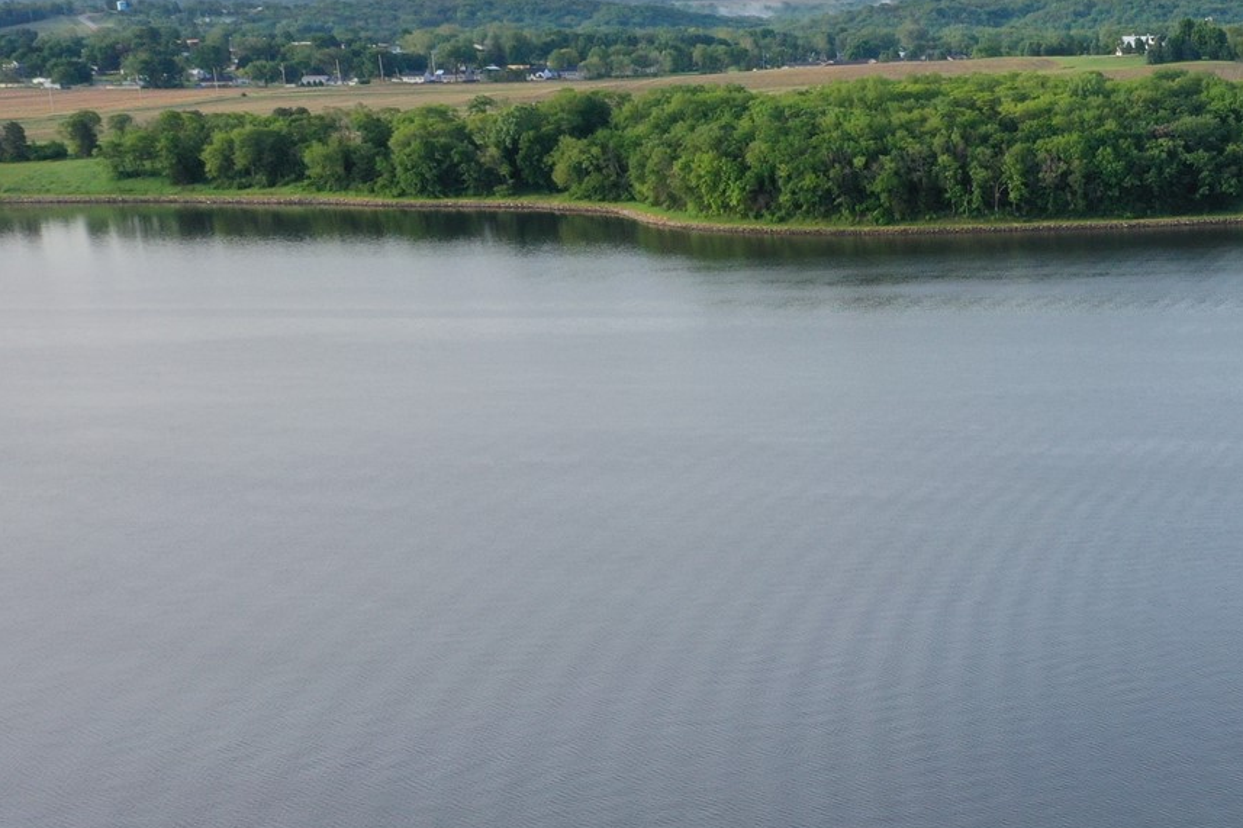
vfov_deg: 18.9
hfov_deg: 25.5
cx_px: 1503
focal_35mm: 71
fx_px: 2451
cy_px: 693
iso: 100
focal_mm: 10.26
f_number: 8
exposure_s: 1/80
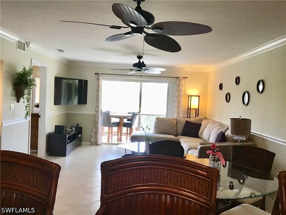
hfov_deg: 58.4
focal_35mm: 31
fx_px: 256
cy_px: 108
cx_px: 143
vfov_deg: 45.4
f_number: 2.4
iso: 40
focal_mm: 3.3
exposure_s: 1/30
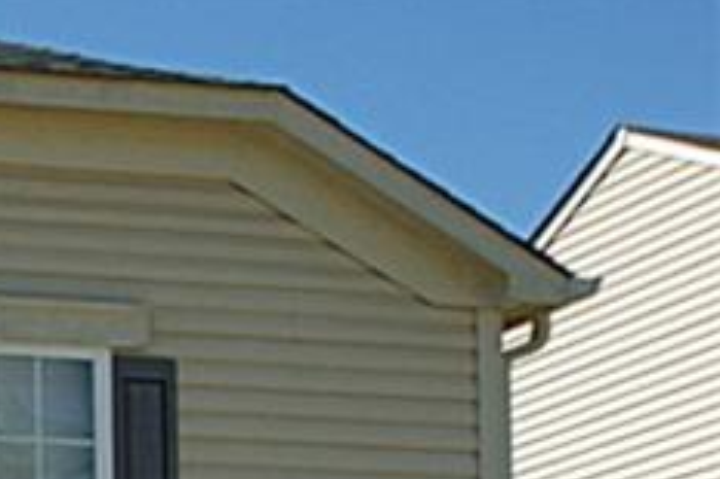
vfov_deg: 9.5
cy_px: 1037
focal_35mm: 132
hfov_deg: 12.9
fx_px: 2638
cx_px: -859
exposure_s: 1/100
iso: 100
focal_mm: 20
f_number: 13
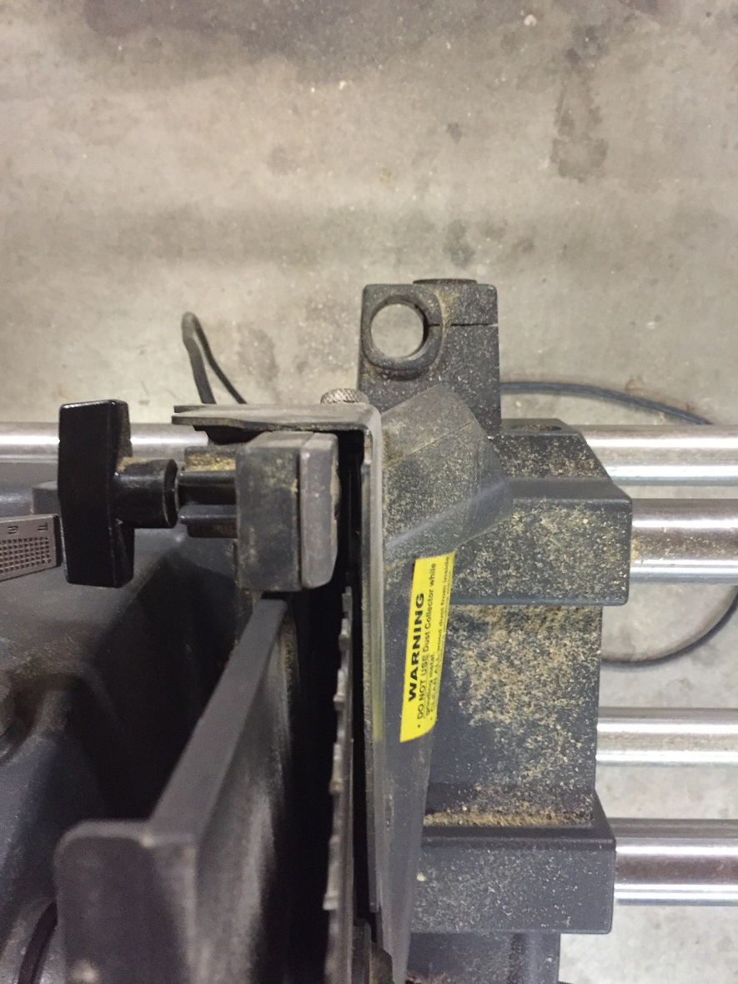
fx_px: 824
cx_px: 369
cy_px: 492
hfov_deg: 48.2
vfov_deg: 61.7
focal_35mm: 29
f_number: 2.2
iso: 400
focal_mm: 4.15
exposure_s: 1/15
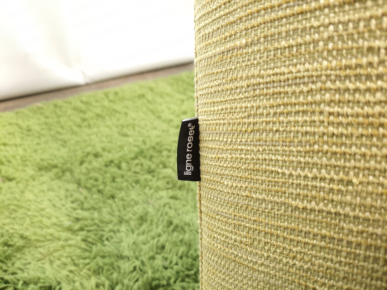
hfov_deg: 67.3
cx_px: 194
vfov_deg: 53.1
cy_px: 145
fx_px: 291
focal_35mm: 26
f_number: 1.7
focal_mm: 4.32
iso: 400
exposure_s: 1/17
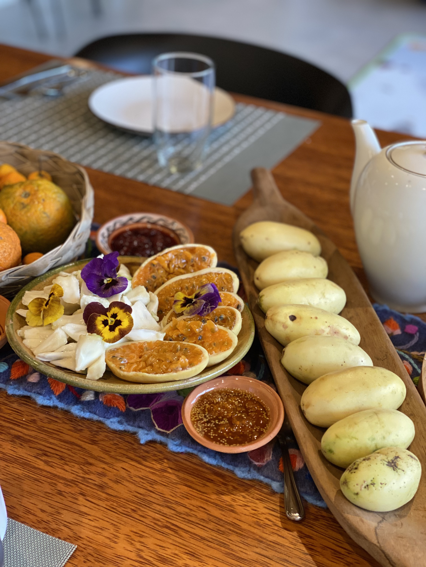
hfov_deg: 28.0
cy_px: 284
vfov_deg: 36.8
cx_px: 213
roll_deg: -4.5
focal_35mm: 52
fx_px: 853
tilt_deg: -32.0
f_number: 2
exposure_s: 1/122
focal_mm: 6
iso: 160
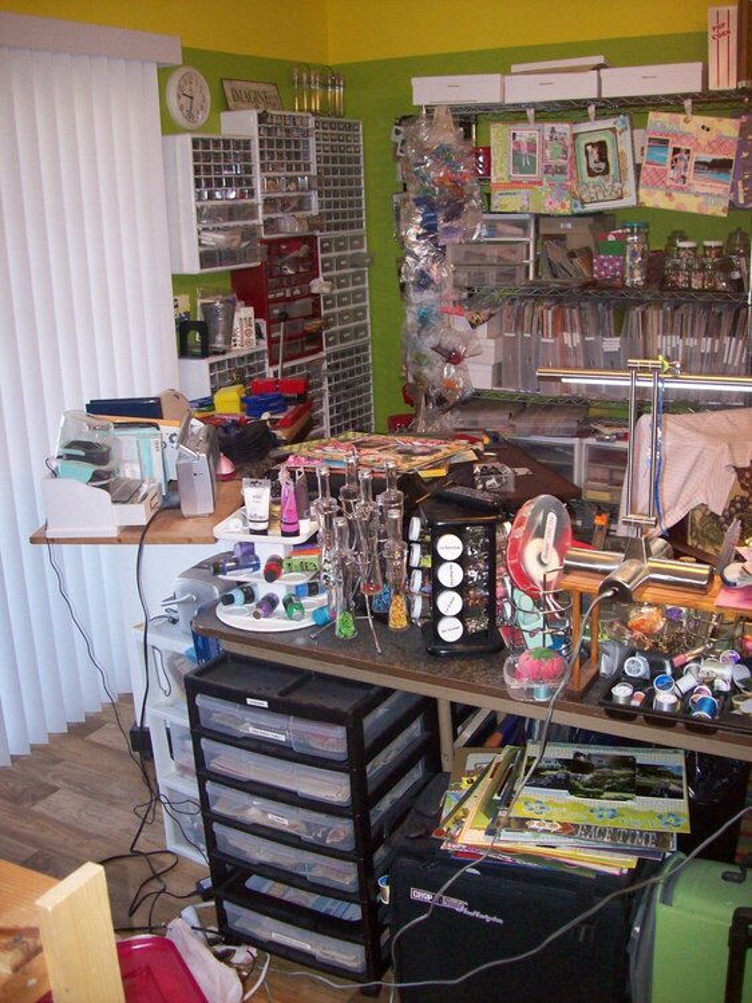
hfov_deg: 39.6
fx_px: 1043
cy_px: 502
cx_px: 376
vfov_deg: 51.4
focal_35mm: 36
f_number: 2.7
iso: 200
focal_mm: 6
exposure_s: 1/64
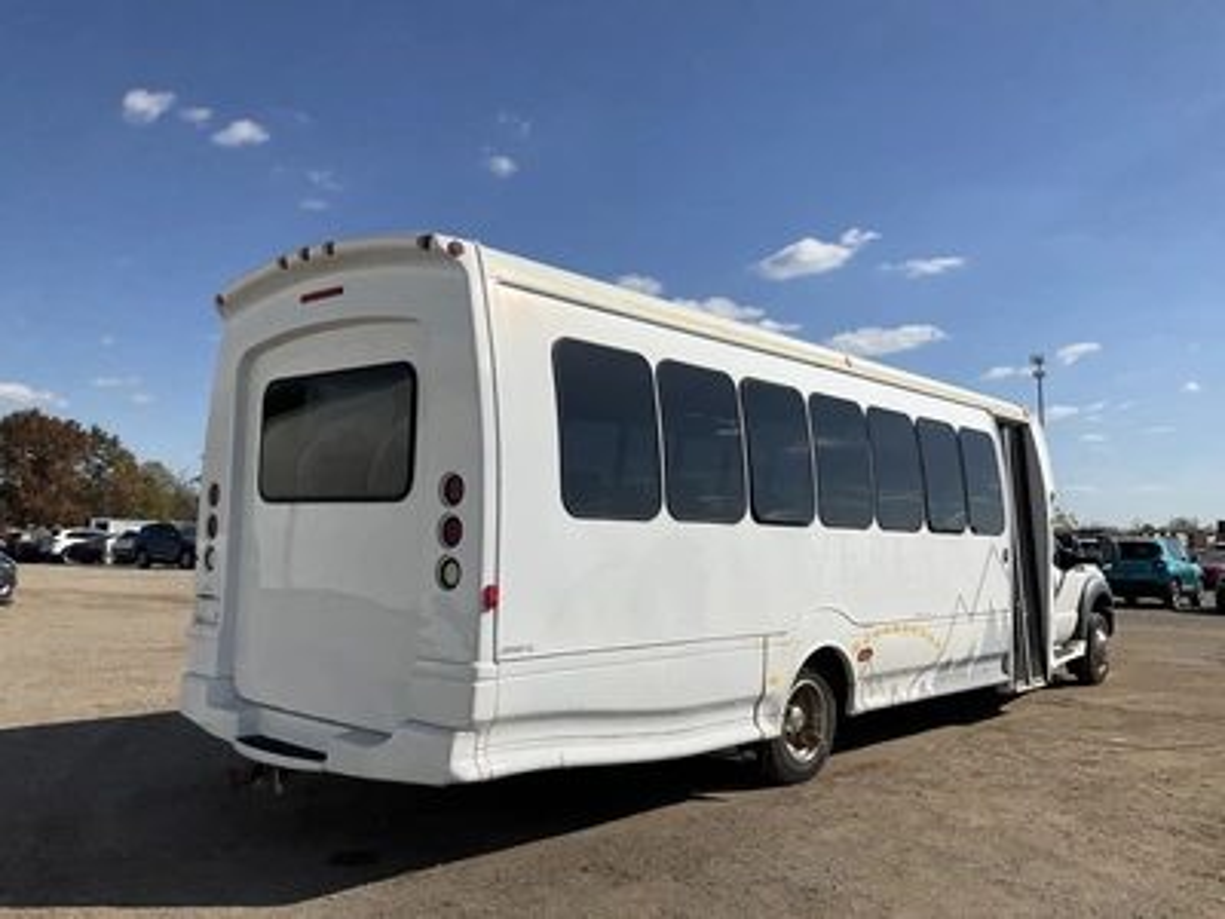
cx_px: 612
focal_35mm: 29
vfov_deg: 48.2
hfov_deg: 61.7
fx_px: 1026
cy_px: 460
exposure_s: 1/3788
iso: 25
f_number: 1.8
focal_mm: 3
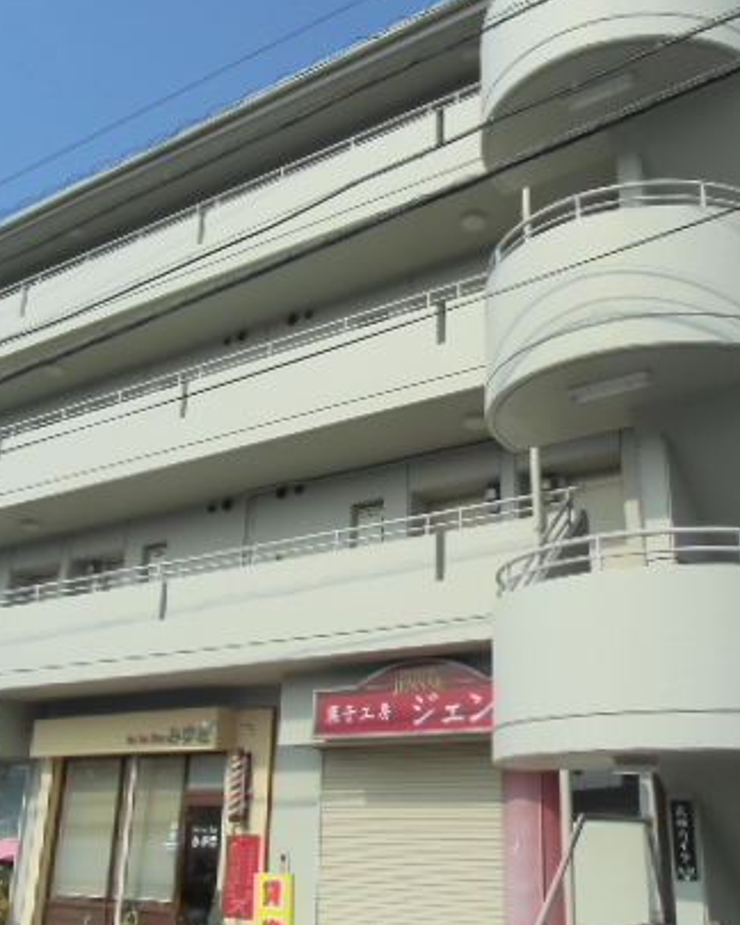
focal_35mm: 37
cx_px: 404
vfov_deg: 49.0
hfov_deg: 40.1
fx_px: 1013
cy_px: 427
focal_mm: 4.24
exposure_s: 1/1000
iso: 64
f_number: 3
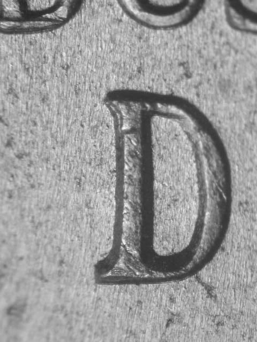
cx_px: 128
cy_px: 171
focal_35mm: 135
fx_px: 1336
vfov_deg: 14.6
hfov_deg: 11.0
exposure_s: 1/25.6
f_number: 4.7
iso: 100
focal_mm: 27.9
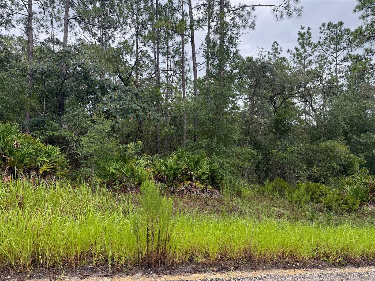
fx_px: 260
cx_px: 188
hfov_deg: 71.6
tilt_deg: +4.5
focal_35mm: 24
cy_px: 140
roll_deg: -0.8
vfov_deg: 56.8
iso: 100
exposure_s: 1/547
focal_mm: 6.76
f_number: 1.78
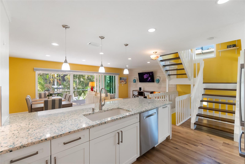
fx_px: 102
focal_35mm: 15
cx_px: 122
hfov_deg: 100.4
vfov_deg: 77.3
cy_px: 82
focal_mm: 10
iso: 800
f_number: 4
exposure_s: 1/90
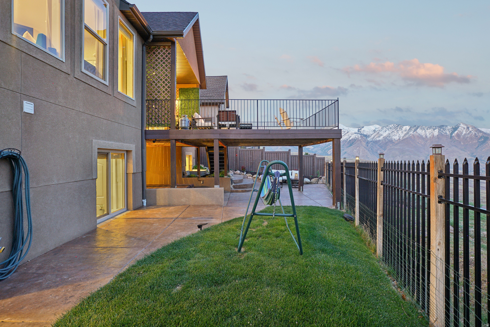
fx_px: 231
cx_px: 245
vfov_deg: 70.4
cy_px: 164
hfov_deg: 93.3
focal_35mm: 17
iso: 200
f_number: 8
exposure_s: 2.5
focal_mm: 17
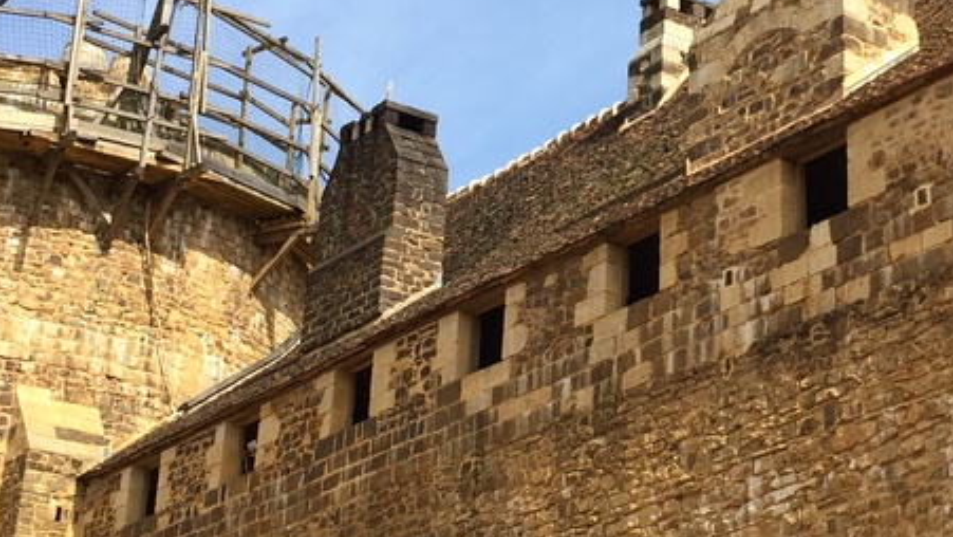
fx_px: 2123
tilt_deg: +24.5
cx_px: 746
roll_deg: -1.5
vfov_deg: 14.3
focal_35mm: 84
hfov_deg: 24.9
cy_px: 106
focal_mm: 4.15
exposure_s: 1/1068
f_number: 2.2
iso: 32
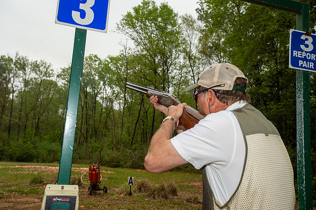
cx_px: 158
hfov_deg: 54.5
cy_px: 105
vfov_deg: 37.8
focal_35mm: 35
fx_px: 307
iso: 125
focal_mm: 35
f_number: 9
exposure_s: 1/125
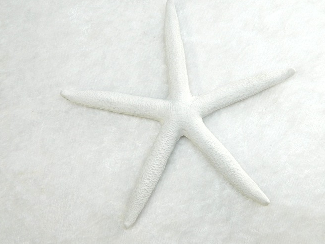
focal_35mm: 38
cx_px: 182
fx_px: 357
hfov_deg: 48.9
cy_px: 115
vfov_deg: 37.7
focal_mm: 5.6
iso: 125
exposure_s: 1/40
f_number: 3.2
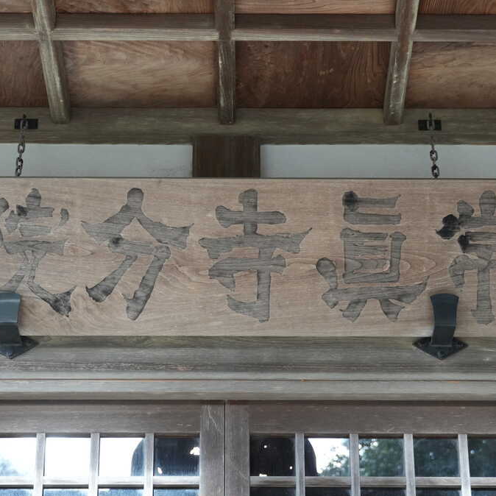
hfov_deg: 17.0
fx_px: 1664
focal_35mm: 103
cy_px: 250
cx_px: 235
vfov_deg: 17.0
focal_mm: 53
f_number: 5
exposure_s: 1/160
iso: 1600
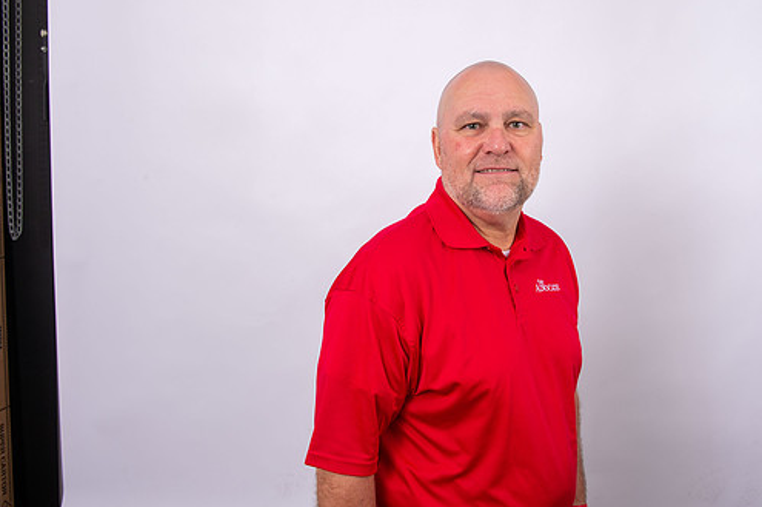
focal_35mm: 34
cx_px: 445
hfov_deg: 55.6
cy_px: 230
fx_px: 719
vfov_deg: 38.8
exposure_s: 1/250
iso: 125
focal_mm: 29
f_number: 9
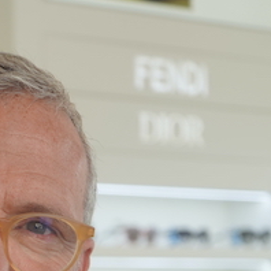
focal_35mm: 165
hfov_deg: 10.0
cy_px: 361
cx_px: -218
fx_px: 1461
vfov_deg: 10.4
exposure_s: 1/160
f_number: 4.5
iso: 200
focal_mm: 48
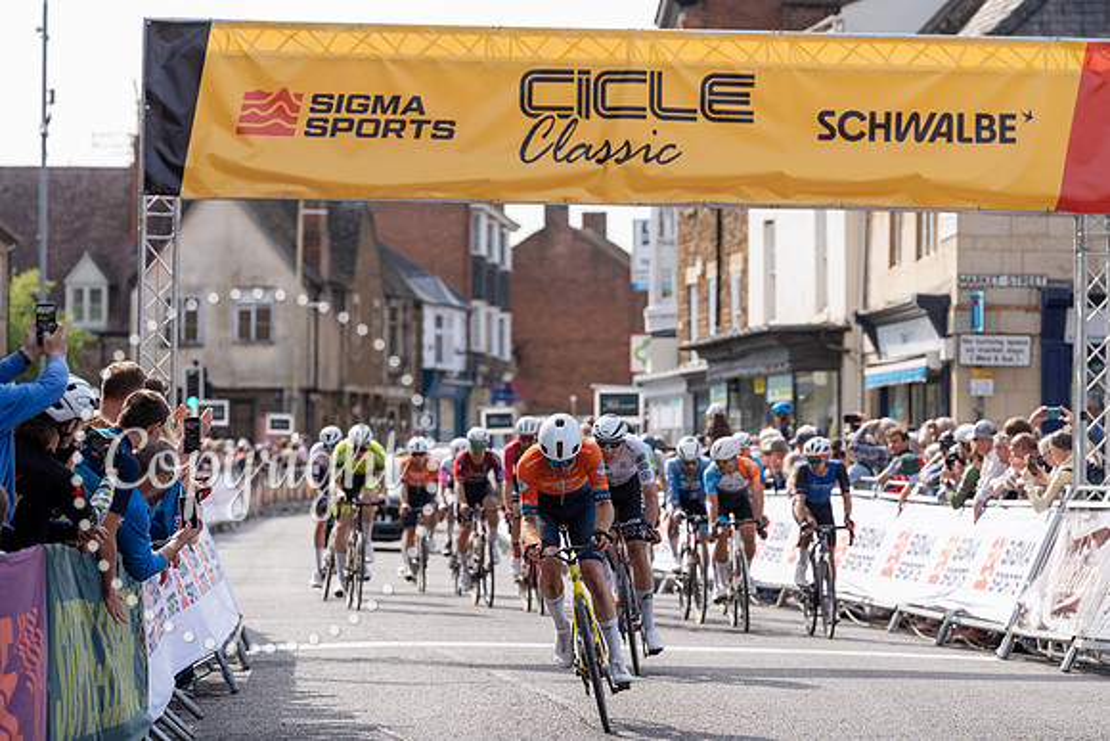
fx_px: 4805
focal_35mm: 156
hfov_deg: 13.2
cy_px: 370
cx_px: 555
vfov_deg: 8.8
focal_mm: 154
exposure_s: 1/1000
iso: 160
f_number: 4.5
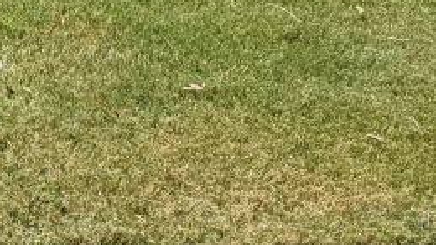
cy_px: -314
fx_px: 1341
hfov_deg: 17.8
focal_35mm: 116
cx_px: -39
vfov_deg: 9.4
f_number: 1.73
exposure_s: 1/4673
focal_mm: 4.38
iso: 63
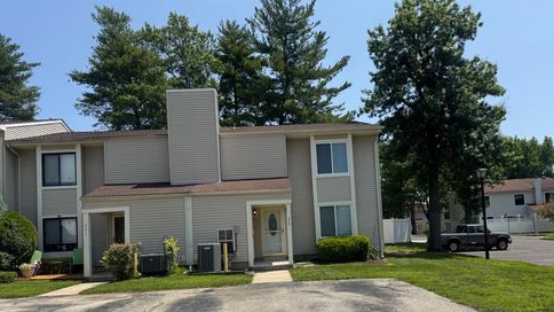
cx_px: 283
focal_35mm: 27
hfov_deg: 69.9
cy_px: 213
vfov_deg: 42.2
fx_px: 397
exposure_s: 1/4950
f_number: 1.78
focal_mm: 6.76
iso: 80
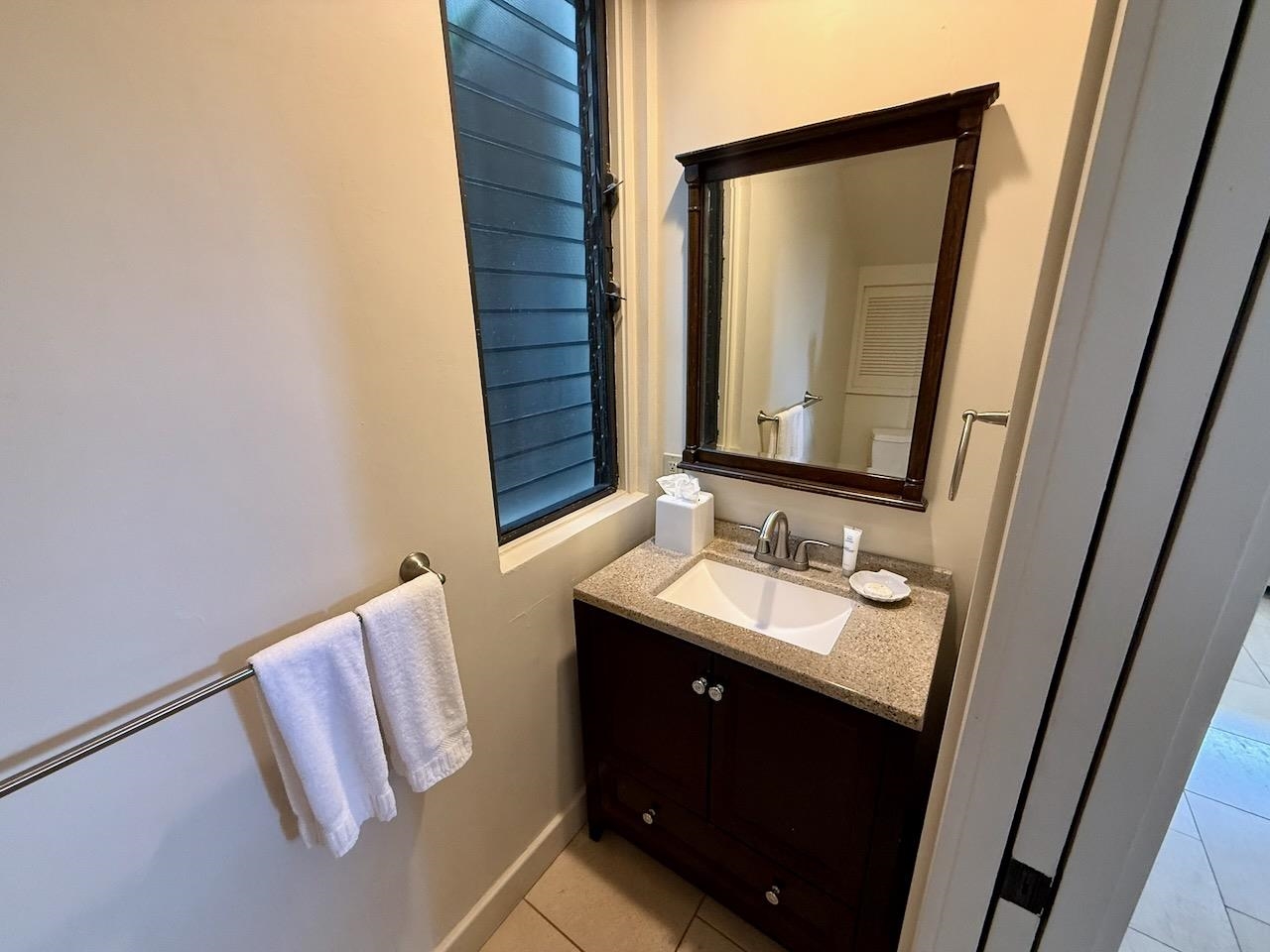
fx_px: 514
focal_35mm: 14
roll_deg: +0.5
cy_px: 476
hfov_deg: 102.1
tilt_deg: -18.8
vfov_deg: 85.7
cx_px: 635
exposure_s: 1/60
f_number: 2.2
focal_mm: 2.22
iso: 250
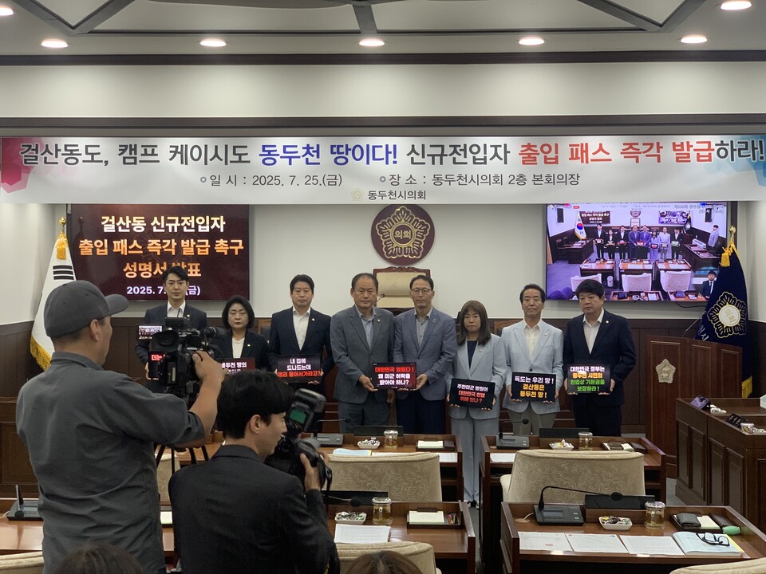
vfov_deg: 28.0
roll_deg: +0.1
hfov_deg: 36.8
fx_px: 1151
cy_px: 287
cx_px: 383
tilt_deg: -0.5
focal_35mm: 52
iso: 125
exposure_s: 1/120
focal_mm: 6
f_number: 2.4
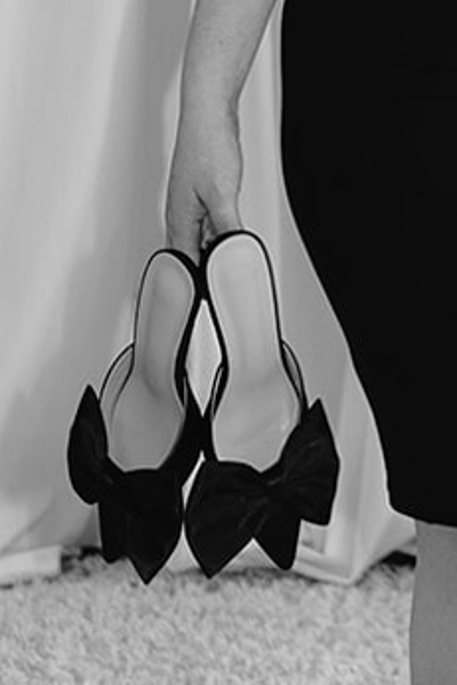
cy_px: -81
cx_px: 800
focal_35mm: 162
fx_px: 3081
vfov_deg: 12.4
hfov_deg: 8.2
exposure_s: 1/100
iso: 250
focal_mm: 35
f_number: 2
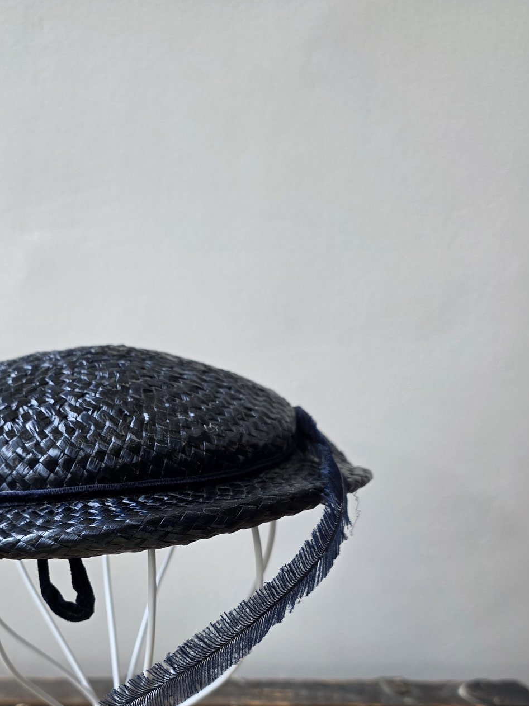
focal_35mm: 35
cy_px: 517
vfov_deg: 50.7
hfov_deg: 39.6
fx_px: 713
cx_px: 134
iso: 125
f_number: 1.7
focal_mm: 6.3
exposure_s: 1/120
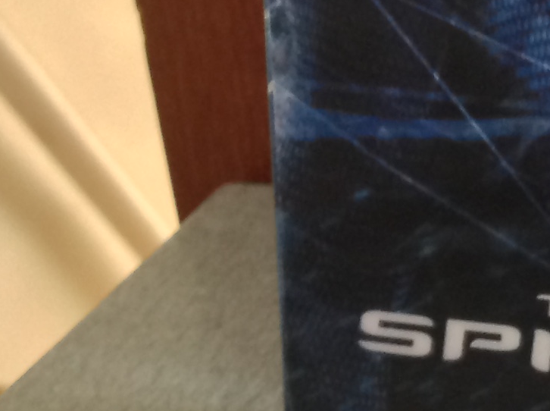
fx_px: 1983
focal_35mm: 125
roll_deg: +4.2
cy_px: -167
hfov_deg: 14.7
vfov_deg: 11.4
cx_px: 833
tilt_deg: -20.0
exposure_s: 1/15
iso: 250
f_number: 2.4
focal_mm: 4.28
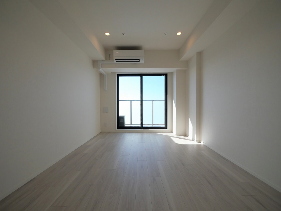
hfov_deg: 102.1
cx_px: 140
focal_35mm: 14
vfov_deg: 85.7
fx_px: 114
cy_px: 106
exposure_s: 1/1300
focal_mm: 7
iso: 640
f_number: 4.5
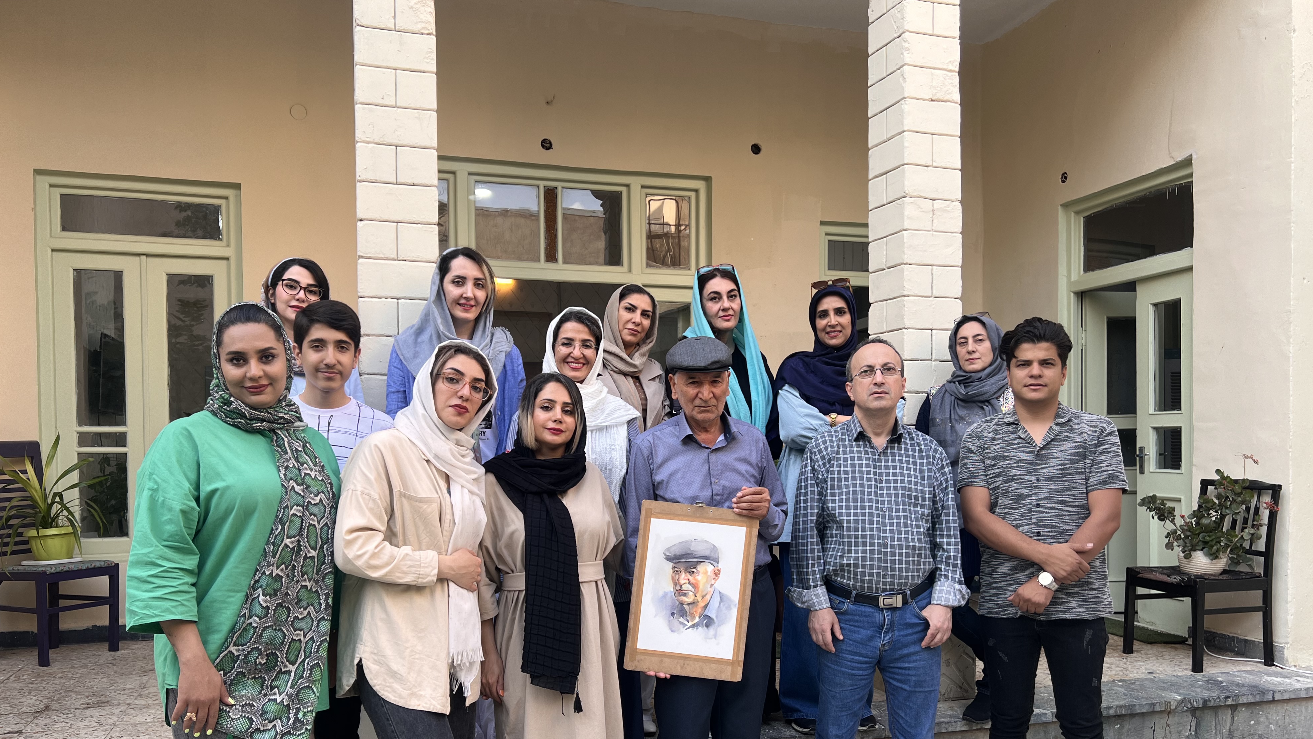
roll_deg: +0.6
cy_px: 481
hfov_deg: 66.1
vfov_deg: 39.8
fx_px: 1010
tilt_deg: -1.3
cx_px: 660
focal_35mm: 29
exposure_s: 1/311
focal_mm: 5.7
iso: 50
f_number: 1.5
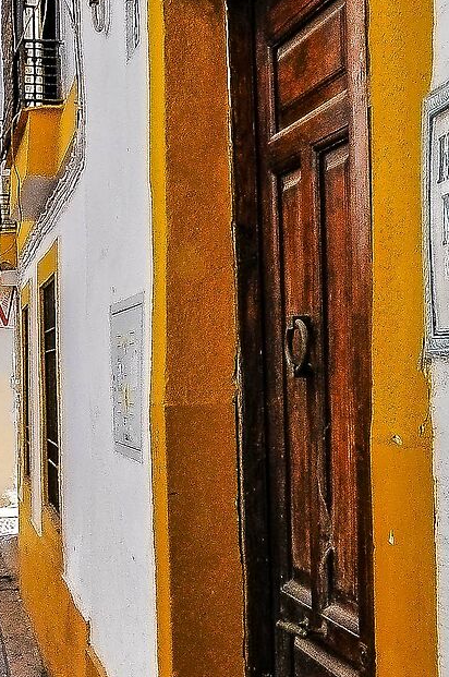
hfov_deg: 23.3
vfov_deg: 34.5
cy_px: 389
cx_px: 193
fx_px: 1089
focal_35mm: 58
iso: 250
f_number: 20
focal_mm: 10
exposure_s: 1/50
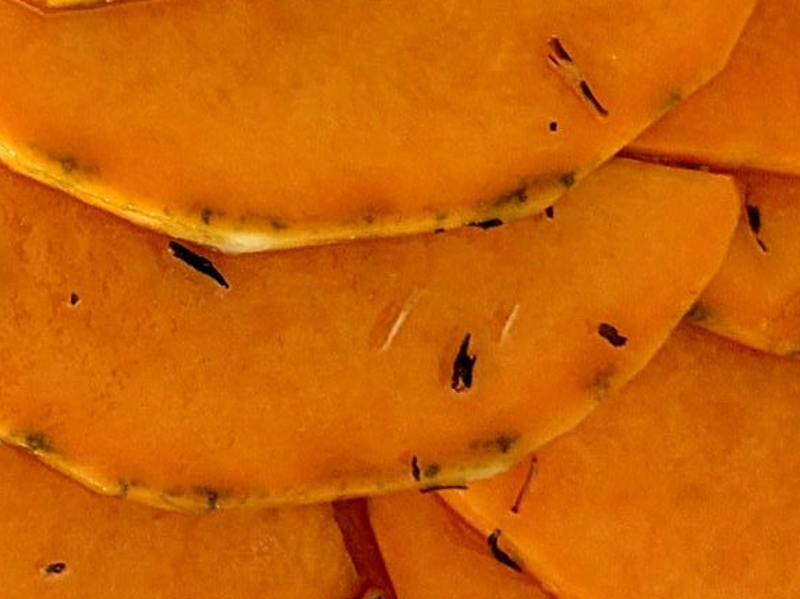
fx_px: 2680
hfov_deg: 16.5
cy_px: 60
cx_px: -72
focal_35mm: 116
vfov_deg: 12.7
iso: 250
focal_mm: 5.4
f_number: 1.8
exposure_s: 1/50
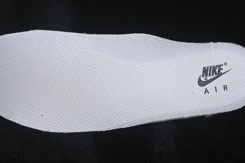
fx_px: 510
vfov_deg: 18.2
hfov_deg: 27.0
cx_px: 122
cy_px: 82
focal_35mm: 75
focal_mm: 50
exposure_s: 1/80
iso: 160
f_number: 7.1
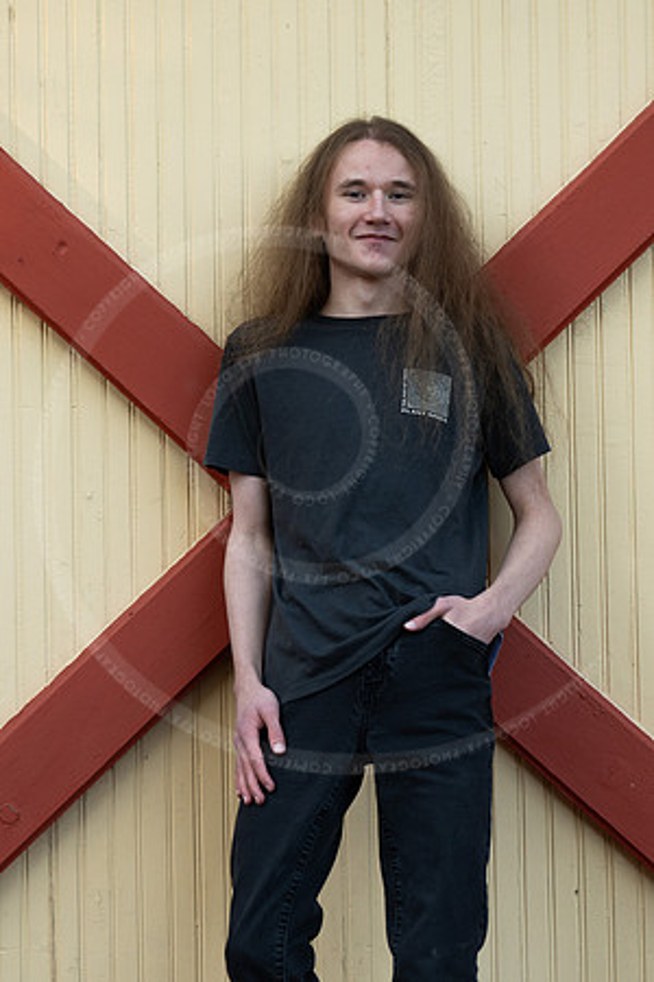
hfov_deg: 10.9
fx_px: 3433
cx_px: 327
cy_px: 491
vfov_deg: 16.3
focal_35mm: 126
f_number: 3.2
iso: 500
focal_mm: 84
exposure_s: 1/320
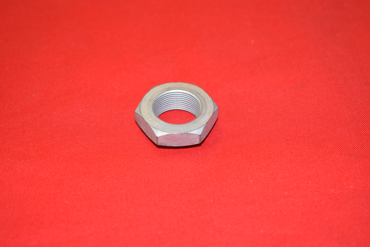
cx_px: 185
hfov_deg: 28.1
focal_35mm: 72
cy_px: 124
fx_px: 740
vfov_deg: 18.9
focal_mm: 48
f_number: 5.3
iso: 800
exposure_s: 1/100
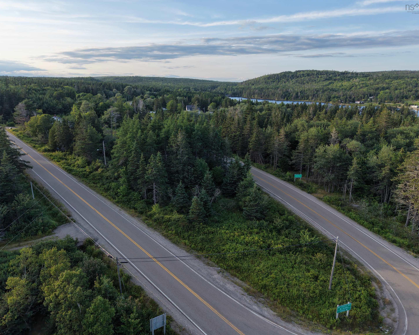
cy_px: 167
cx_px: 206
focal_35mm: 24
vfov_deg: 58.8
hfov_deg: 70.3
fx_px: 298
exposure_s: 1/500
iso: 100
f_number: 1.8
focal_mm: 8.67
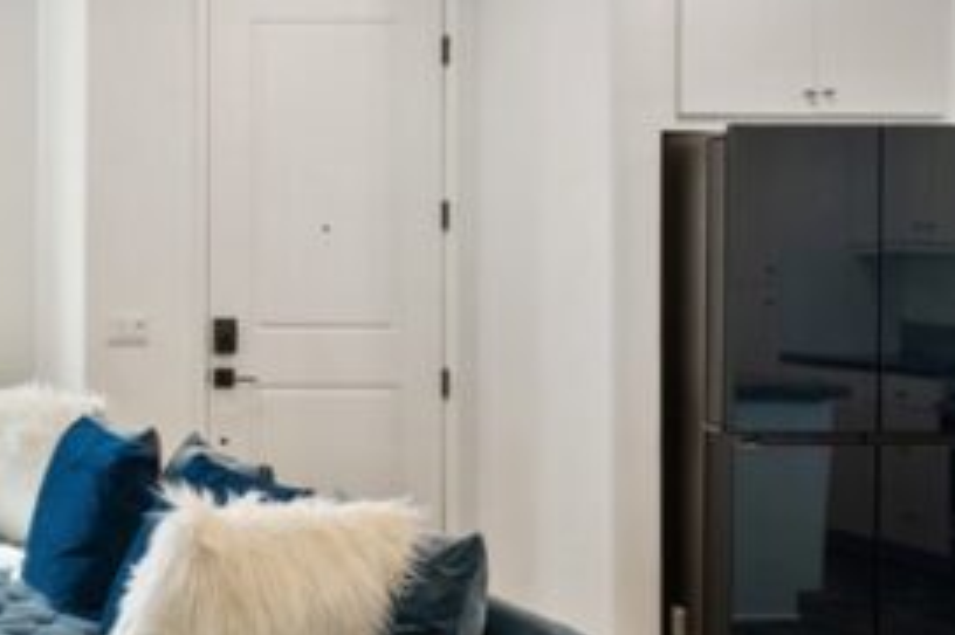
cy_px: 249
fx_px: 1273
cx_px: -341
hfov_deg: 30.5
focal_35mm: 48
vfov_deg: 28.0
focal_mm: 17
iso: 40
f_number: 22
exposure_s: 13
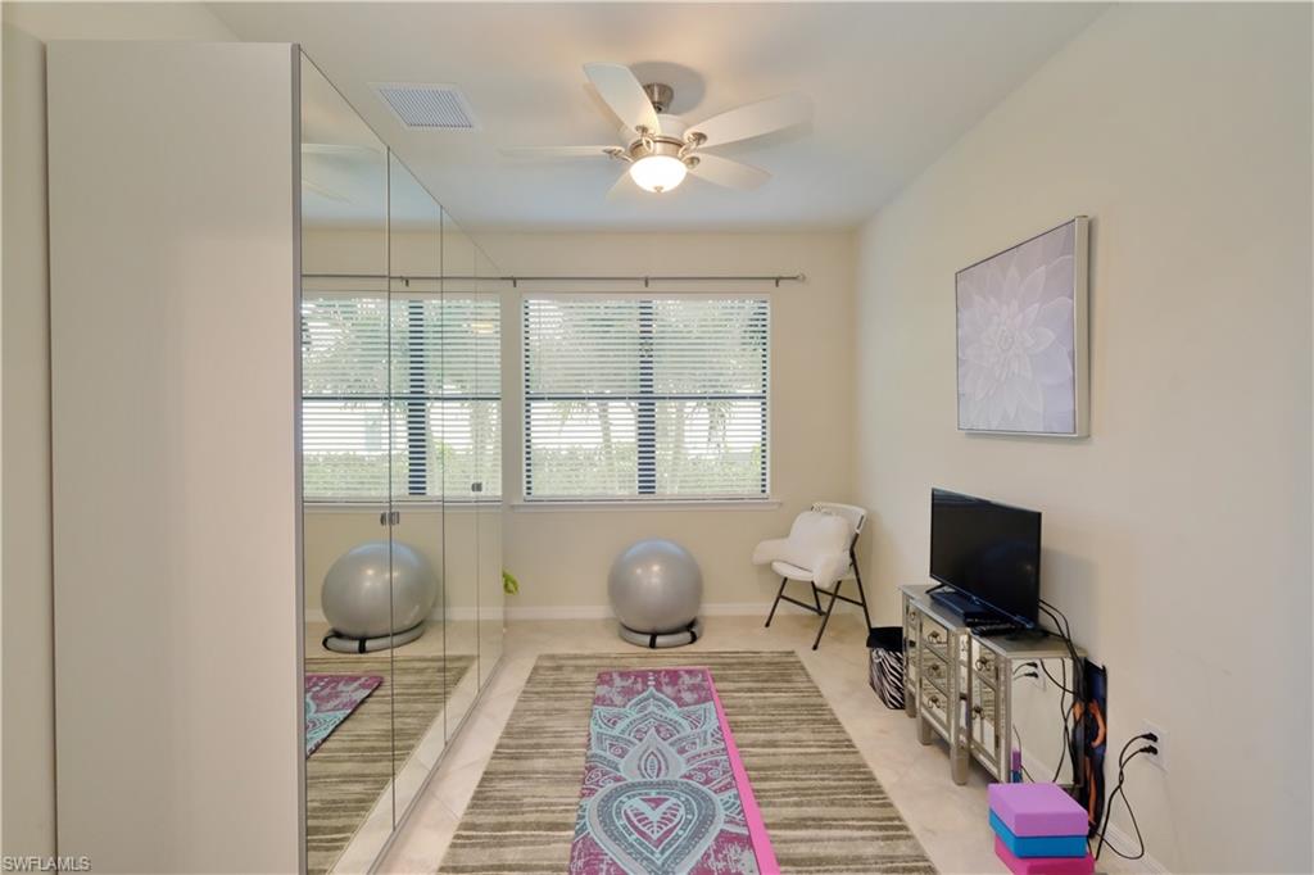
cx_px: 657
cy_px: 438
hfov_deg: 100.4
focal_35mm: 15
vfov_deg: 77.3
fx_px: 547
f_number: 11
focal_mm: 10
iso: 3200
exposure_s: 1/5.3
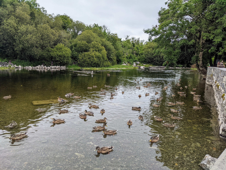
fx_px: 176
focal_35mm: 27
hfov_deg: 65.3
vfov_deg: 51.4
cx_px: 113
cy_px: 85
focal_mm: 4.38
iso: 87
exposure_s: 1/1117
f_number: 1.73
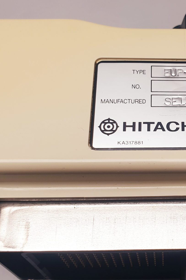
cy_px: 158
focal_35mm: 57
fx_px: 442
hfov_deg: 22.7
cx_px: 194
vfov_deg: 35.0
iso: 50
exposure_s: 1/100
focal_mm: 4.3
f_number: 2.4
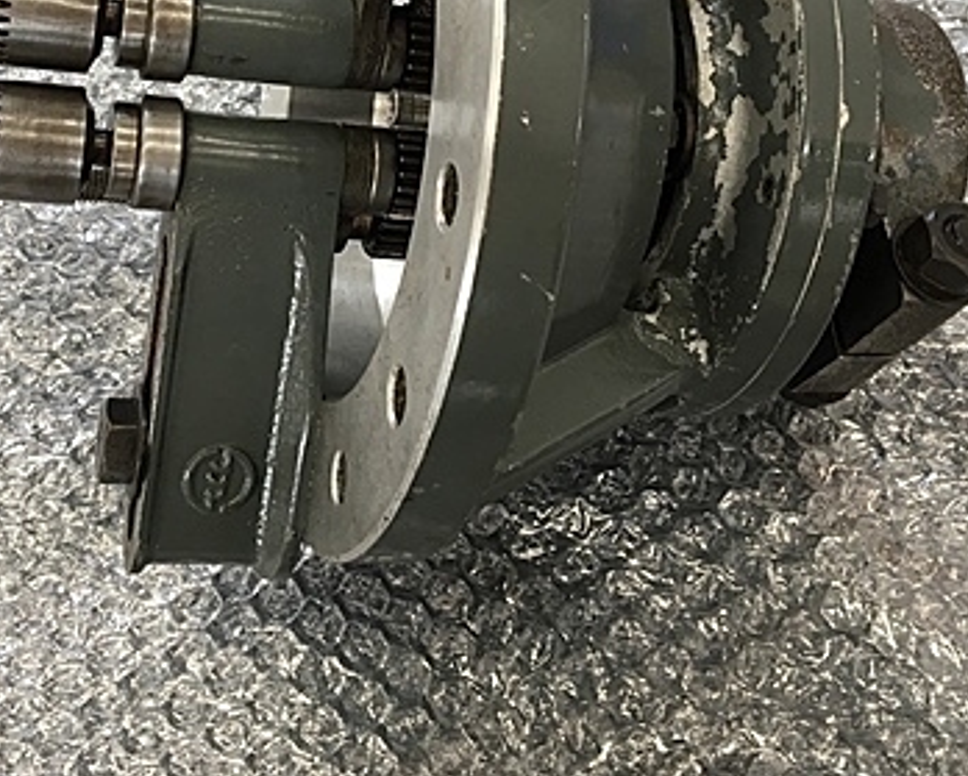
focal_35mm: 52
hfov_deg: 35.9
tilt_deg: -62.4
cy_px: 175
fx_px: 1491
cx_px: 406
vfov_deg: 28.7
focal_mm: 4.15
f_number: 2.2
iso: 50
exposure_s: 1/30
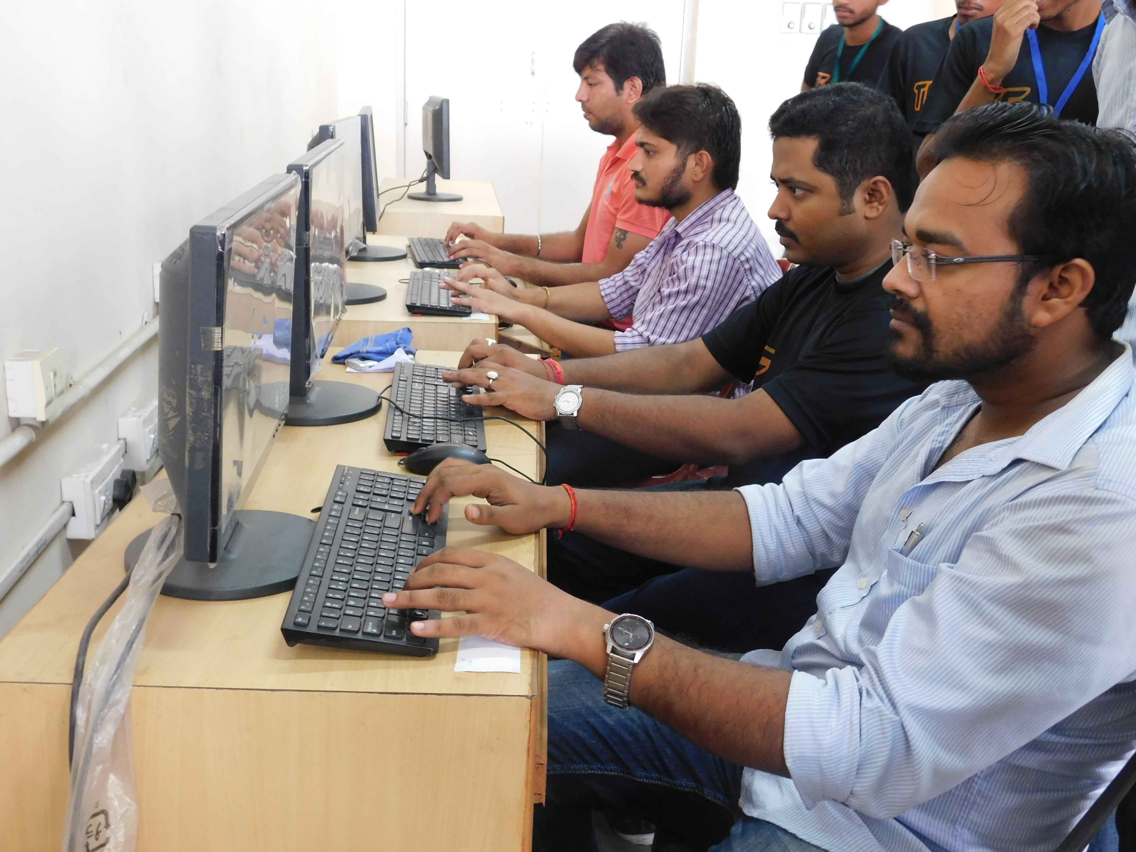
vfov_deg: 39.7
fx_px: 1181
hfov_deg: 51.4
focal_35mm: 36
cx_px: 568
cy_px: 426
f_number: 3.5
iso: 400
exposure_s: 1/13
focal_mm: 6.3
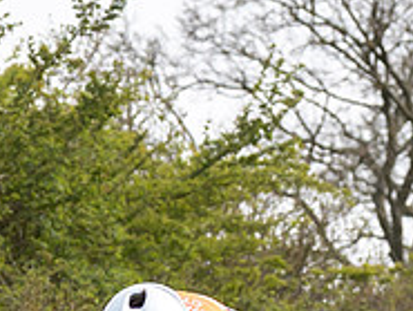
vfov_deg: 2.5
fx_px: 7068
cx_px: 136
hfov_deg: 3.3
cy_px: 493
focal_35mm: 592
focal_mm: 80
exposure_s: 1/1000
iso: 200
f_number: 5
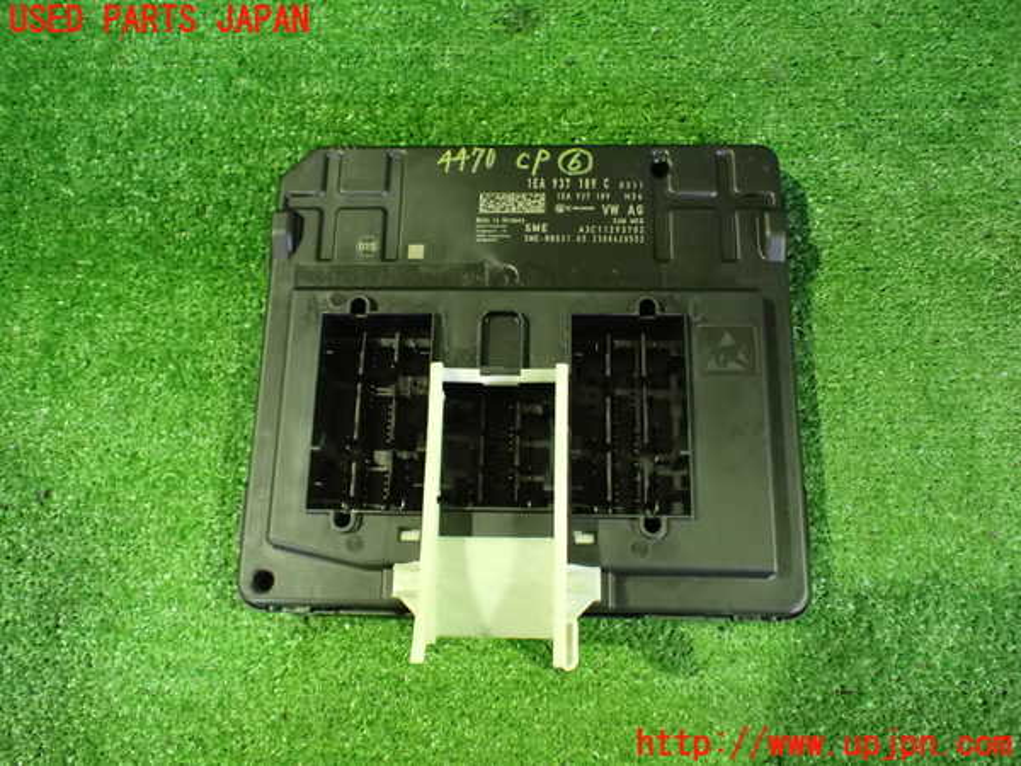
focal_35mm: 30
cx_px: 510
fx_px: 885
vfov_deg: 46.8
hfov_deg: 60.0
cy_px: 383
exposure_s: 1/30
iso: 1600
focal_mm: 5.4
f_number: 2.3
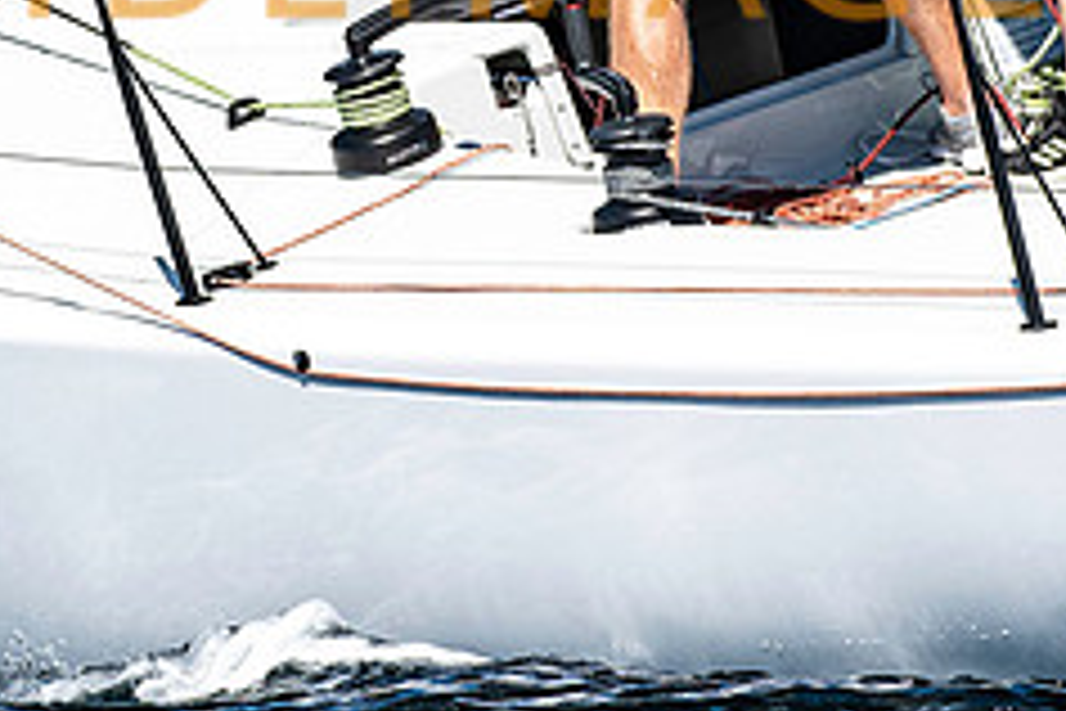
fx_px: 44236
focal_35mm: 1494
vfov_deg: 0.9
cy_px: -425
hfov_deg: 1.4
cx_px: -107
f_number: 5
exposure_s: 1/2000
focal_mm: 290
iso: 320
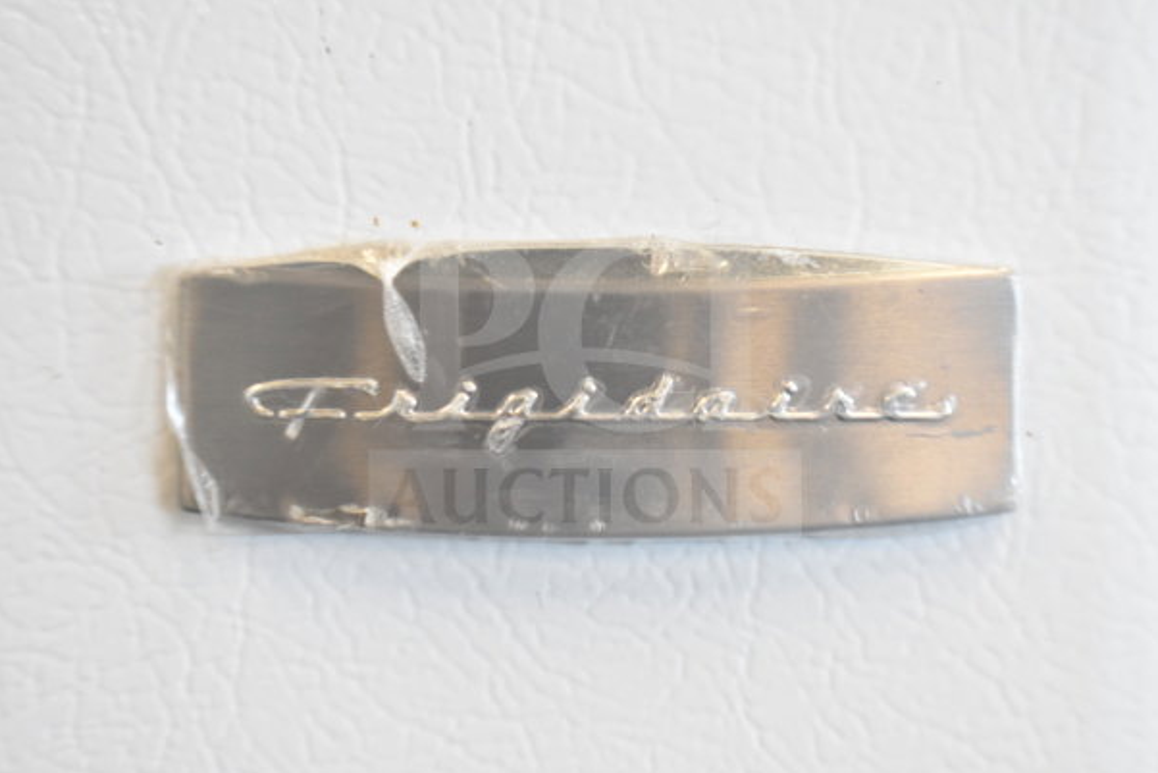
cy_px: 388
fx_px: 2204
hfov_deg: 29.4
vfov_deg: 19.9
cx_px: 584
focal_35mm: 69
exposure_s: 1/80
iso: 1600
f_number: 5
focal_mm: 45
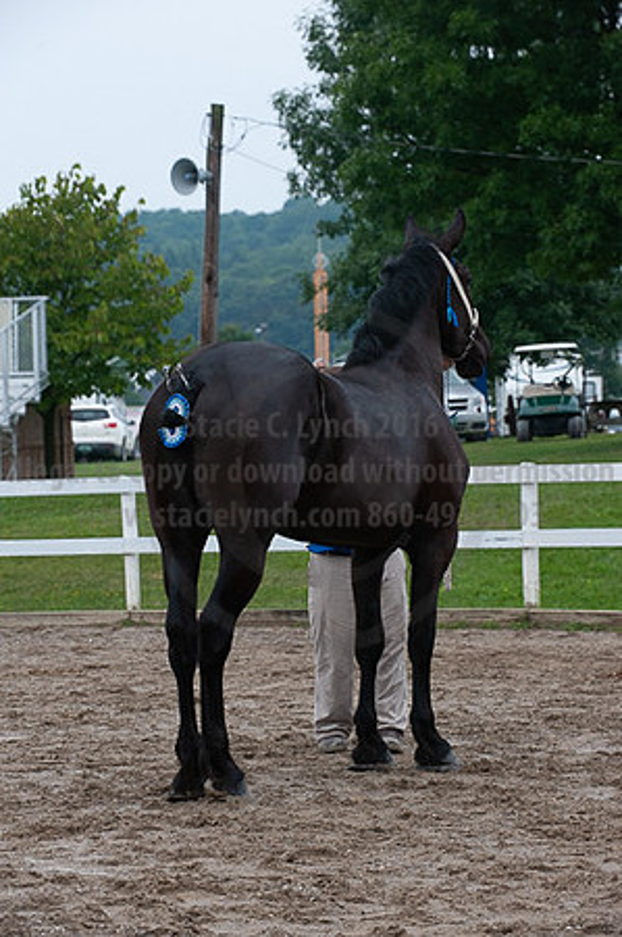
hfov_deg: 10.1
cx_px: 311
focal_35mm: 135
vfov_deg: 15.2
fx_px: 3507
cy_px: 468
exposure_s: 1/1250
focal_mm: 135
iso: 1000
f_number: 5.6
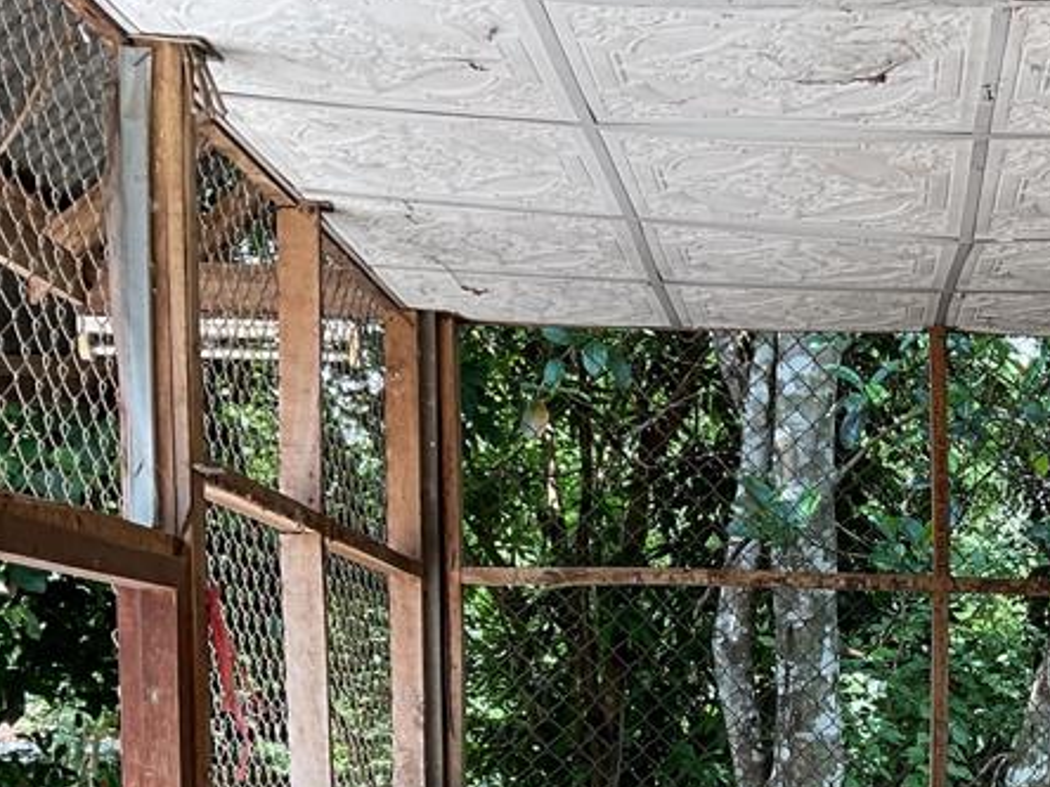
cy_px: 1002
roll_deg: -0.3
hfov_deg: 25.1
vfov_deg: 18.4
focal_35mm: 75
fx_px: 2275
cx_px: 966
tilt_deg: -5.1
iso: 25
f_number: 1.8
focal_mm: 3
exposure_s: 1/120
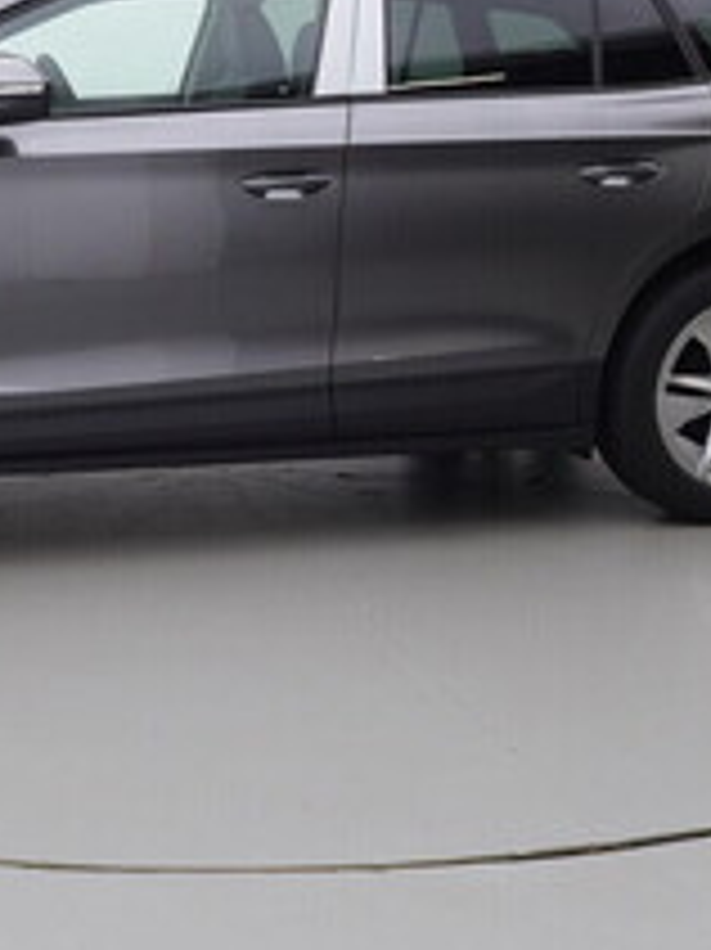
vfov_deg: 33.9
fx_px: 1542
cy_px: 313
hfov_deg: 25.7
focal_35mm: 56
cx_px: 205
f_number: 5
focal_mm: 15
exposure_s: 1/80
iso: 200
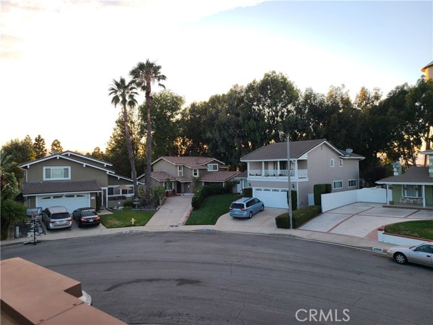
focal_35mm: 26
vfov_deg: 53.1
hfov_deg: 67.3
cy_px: 162
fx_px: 325
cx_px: 216
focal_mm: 5.4
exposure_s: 1/343
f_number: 1.8
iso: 40
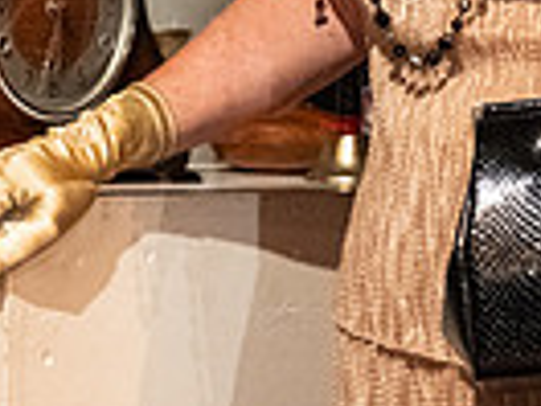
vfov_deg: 2.1
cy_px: -347
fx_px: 10971
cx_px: 426
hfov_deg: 2.8
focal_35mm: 702
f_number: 2.8
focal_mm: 110.6
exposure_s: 1/250
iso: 2500
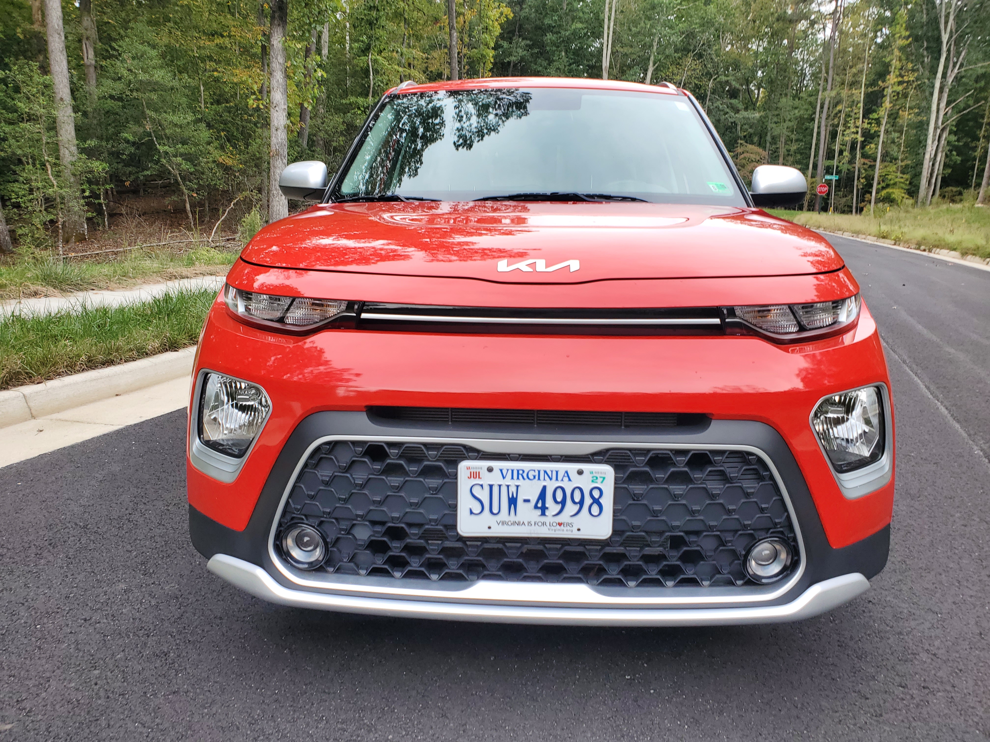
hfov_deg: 67.3
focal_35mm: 26
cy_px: 371
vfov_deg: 53.1
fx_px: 744
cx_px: 495
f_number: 2.4
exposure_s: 1/147
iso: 50
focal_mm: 4.3
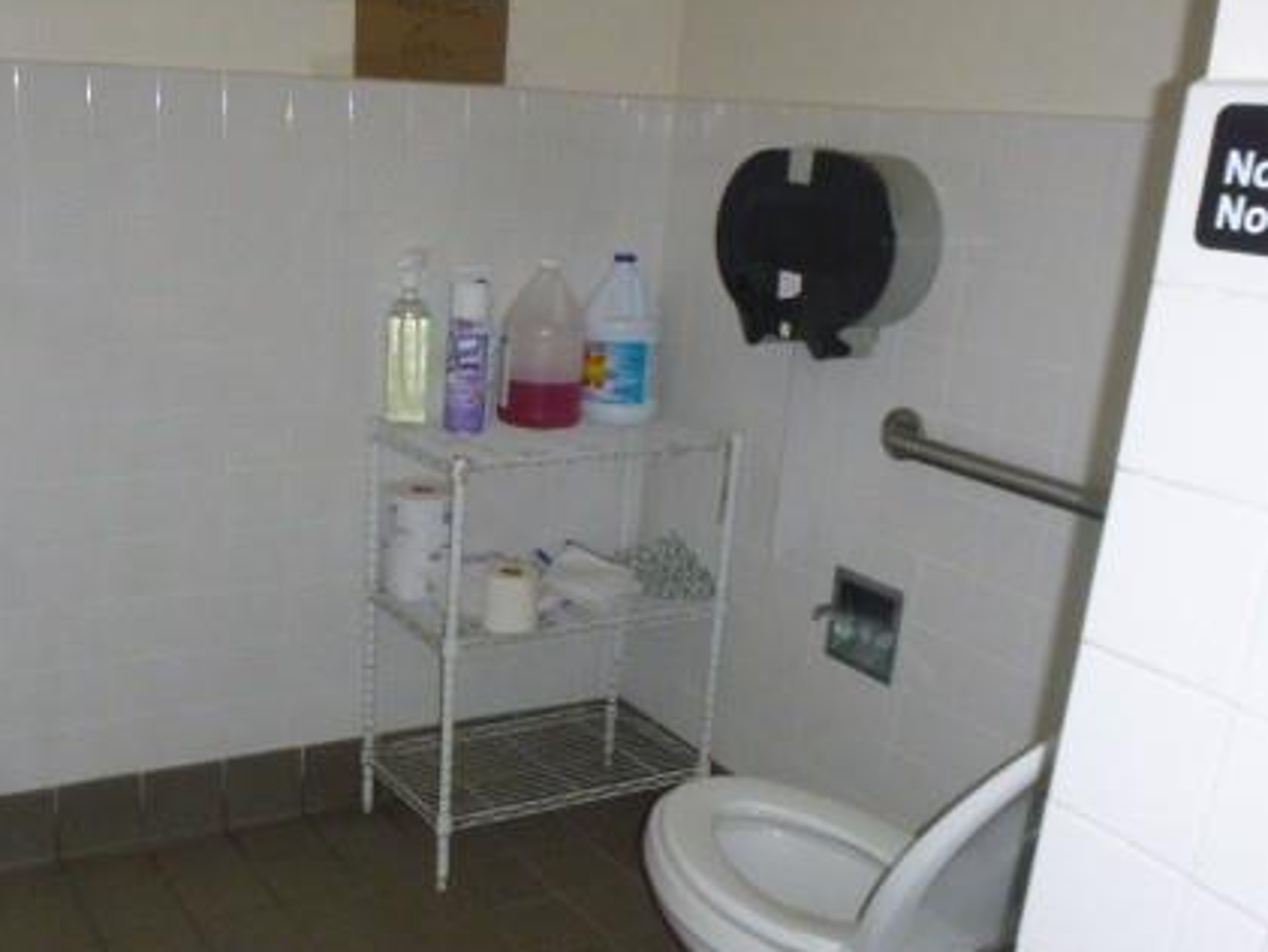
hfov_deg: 48.1
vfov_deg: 37.5
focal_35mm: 38
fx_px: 1392
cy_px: 597
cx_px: 422
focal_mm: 4.5
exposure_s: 1/250
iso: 400
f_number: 3.9
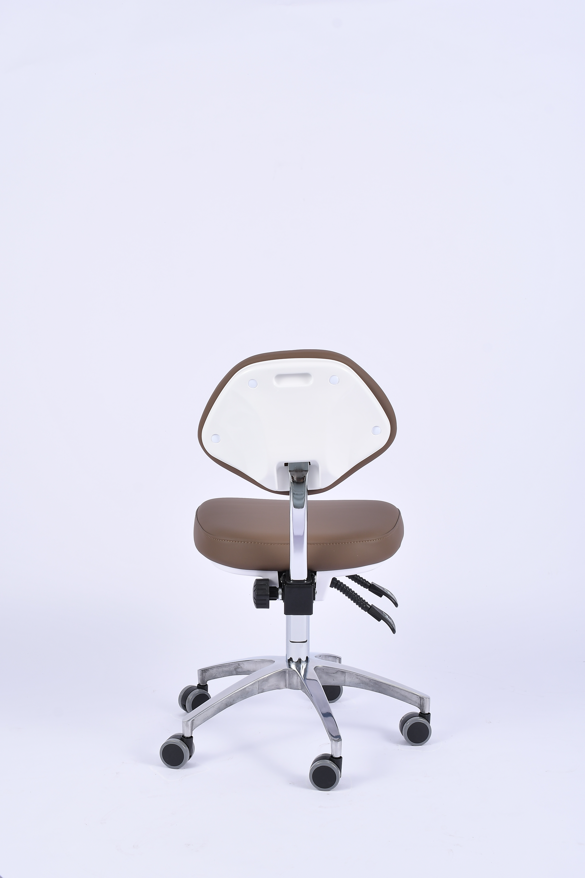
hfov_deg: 22.6
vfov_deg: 33.4
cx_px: 292
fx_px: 1462
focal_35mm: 60
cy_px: 439
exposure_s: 1/160
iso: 100
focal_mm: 40
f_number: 10
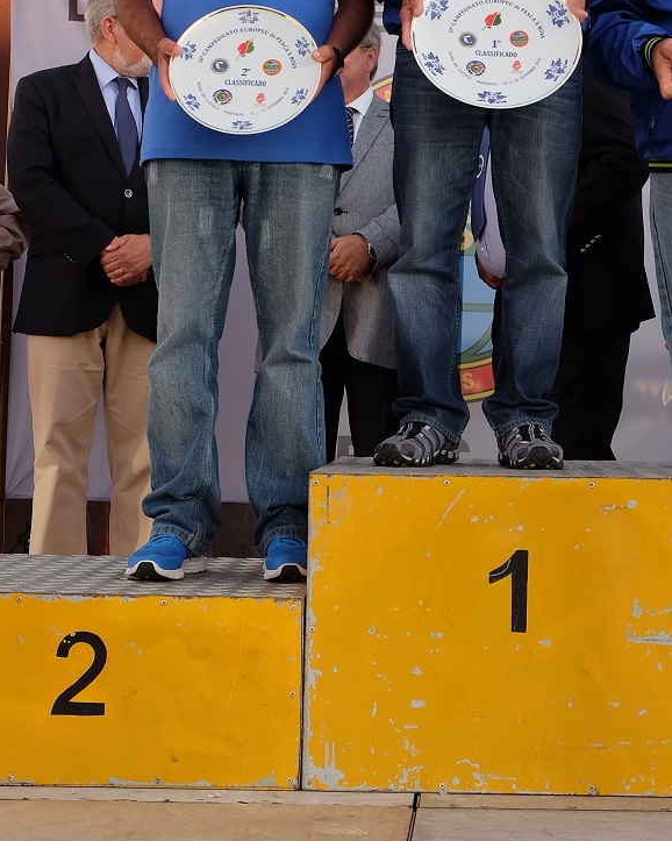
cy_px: 37
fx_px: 1840
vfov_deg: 24.7
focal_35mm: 74
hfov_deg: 20.6
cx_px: 439
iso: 400
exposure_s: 1/300
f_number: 5.6
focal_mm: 25.4
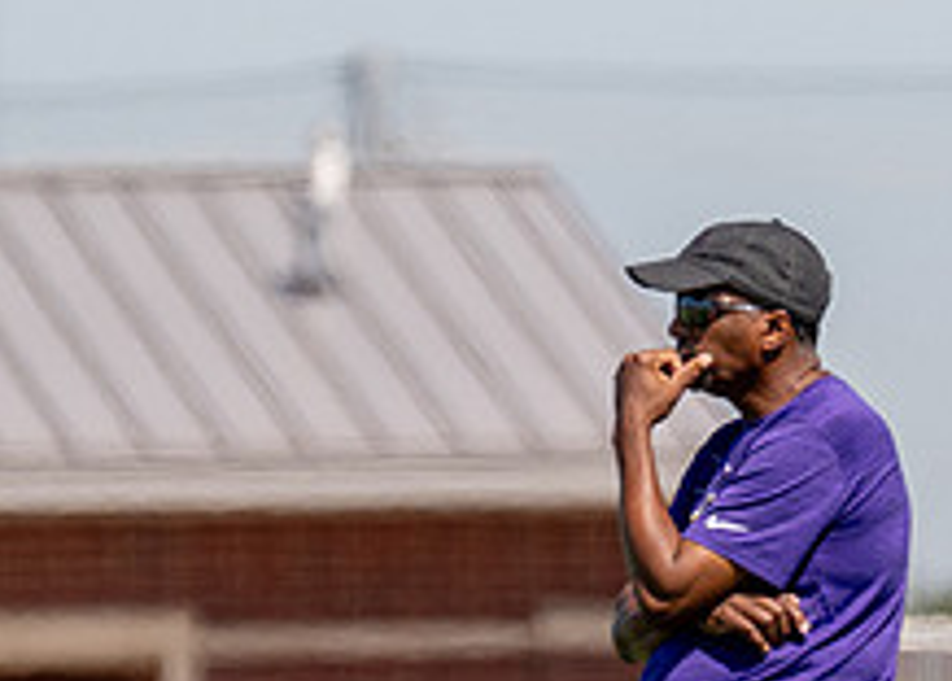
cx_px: 757
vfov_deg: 1.2
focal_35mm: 1189
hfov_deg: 1.7
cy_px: 608
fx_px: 32168
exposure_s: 1/5000
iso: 200
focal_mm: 200
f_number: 2.8
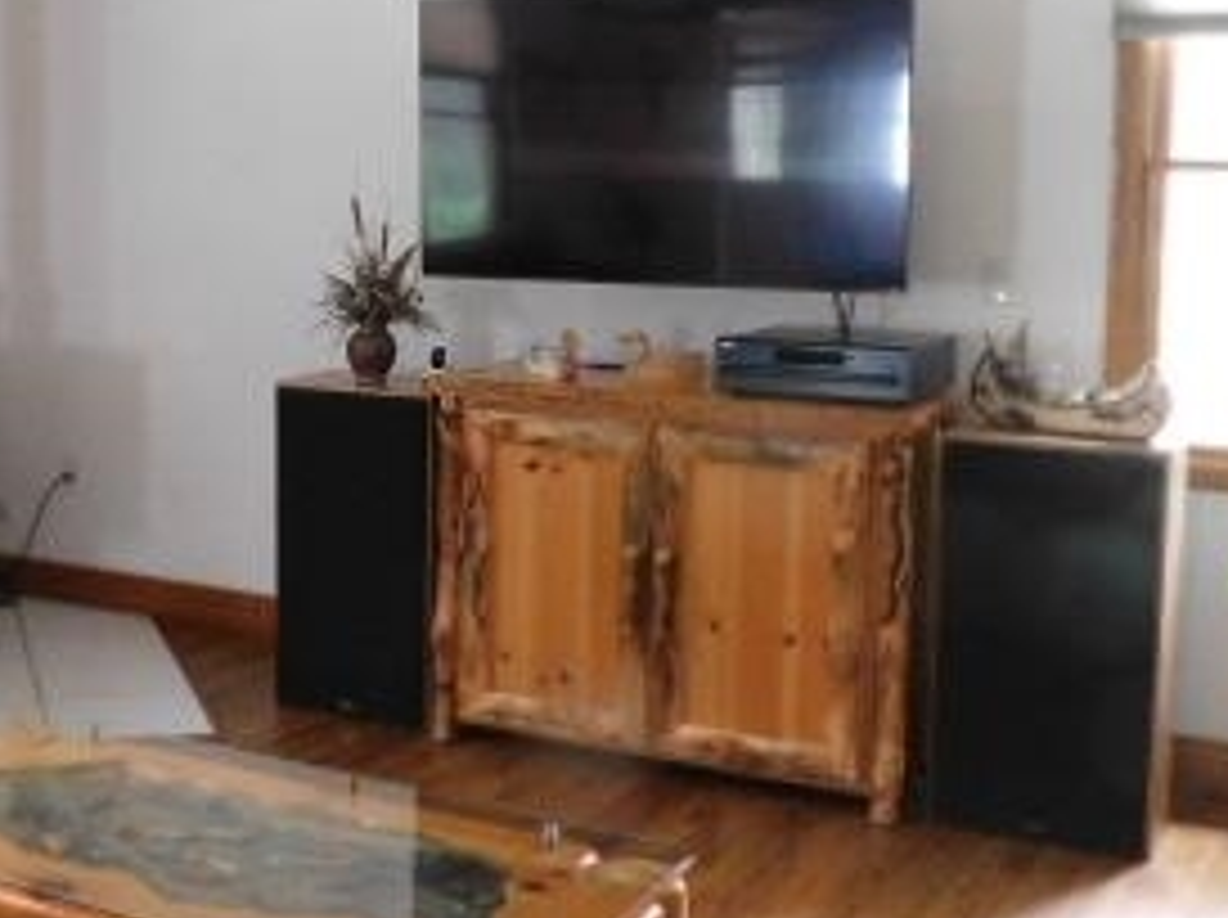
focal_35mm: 54
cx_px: 279
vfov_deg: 26.9
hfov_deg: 34.7
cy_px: 328
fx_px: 1913
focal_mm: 4
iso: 400
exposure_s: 1/13
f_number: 3
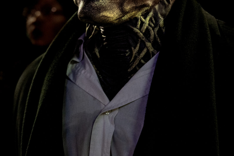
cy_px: 16
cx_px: 169
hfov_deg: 18.2
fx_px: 728
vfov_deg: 12.1
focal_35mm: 112
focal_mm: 47
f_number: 2.8
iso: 2000
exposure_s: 1/20
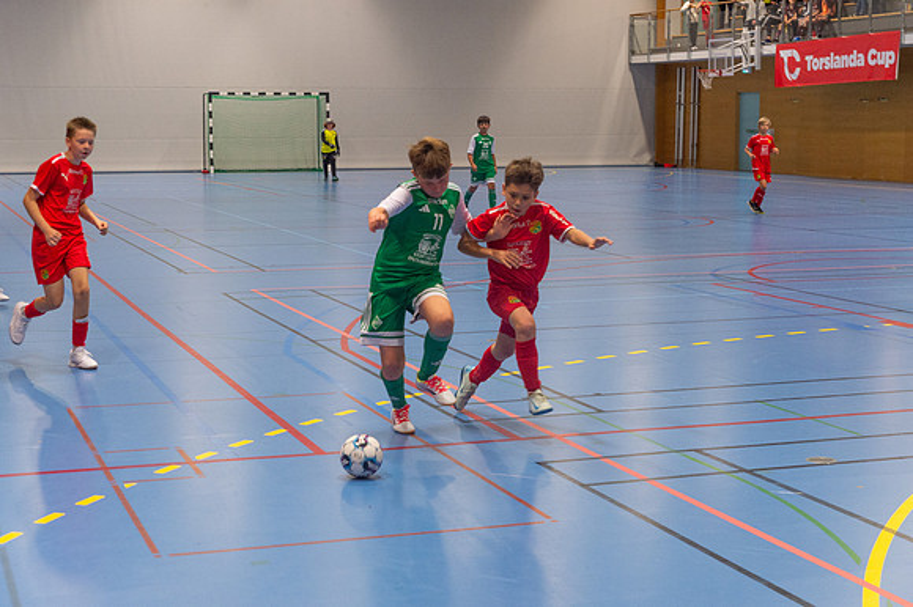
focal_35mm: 63
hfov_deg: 31.8
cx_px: 456
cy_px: 304
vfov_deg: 21.5
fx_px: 1600
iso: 2200
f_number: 3.5
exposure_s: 1/400
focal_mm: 60
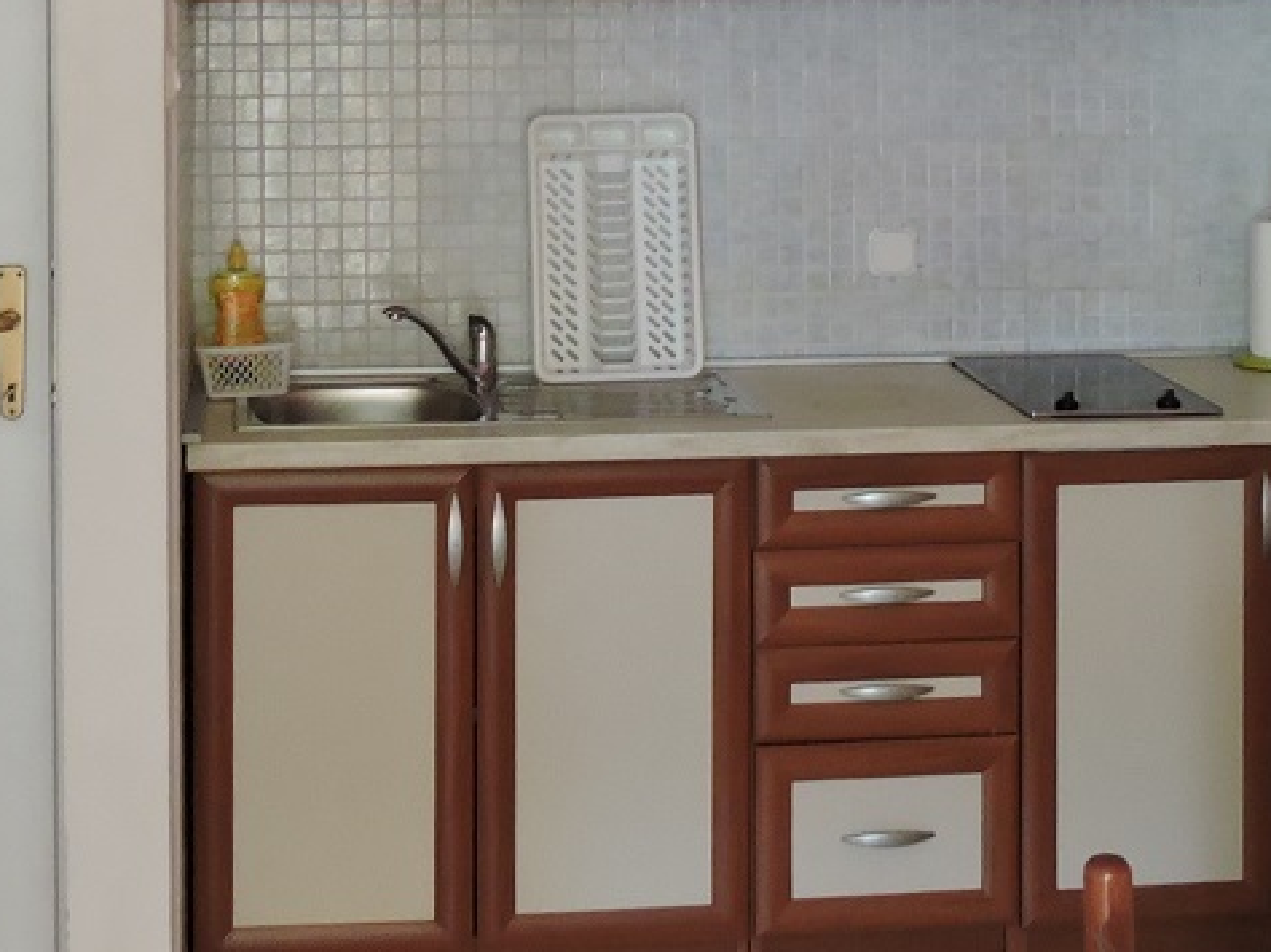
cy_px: -7
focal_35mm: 76
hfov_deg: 25.7
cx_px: 603
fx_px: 2789
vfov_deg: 18.8
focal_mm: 4.3
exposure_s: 1/30
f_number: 3.3
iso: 320
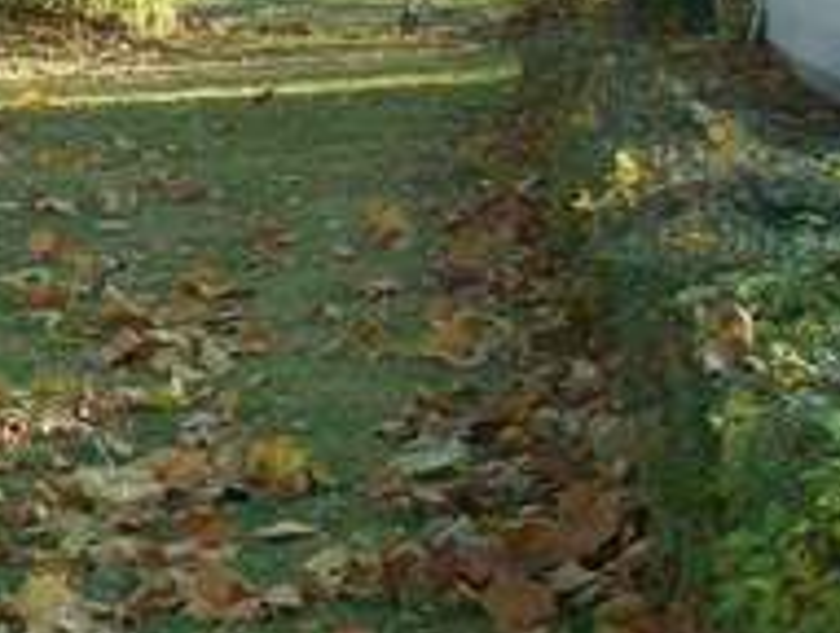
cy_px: 180
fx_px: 2845
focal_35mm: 117
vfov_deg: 12.7
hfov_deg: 15.8
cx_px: -321
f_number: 3.1
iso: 80
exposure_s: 1/160
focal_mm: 6.3
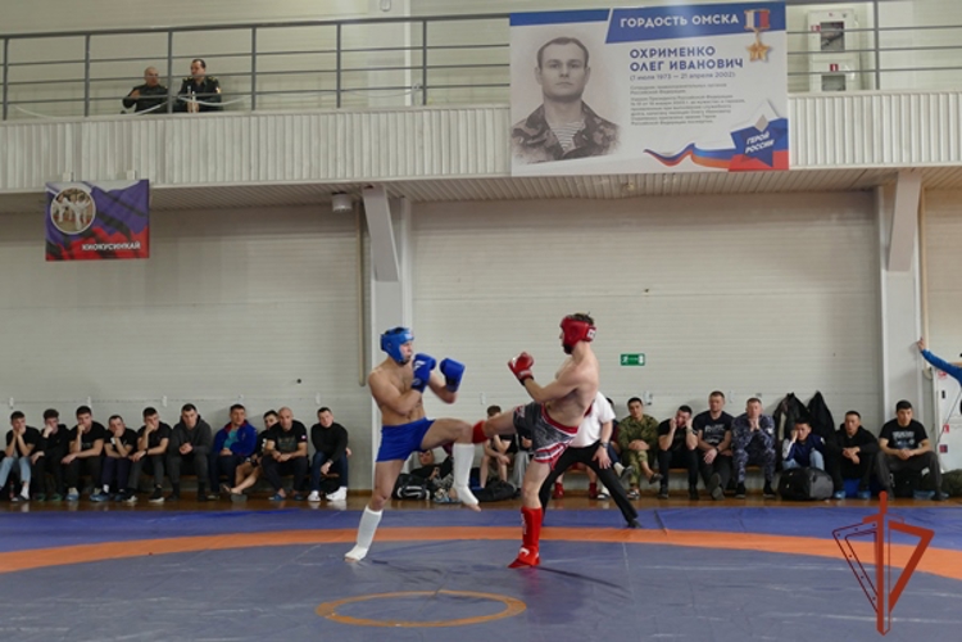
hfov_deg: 38.9
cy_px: 321
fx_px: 1363
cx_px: 481
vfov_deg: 26.5
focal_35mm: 51
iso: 400
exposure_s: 1/80
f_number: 3.3
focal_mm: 18.44
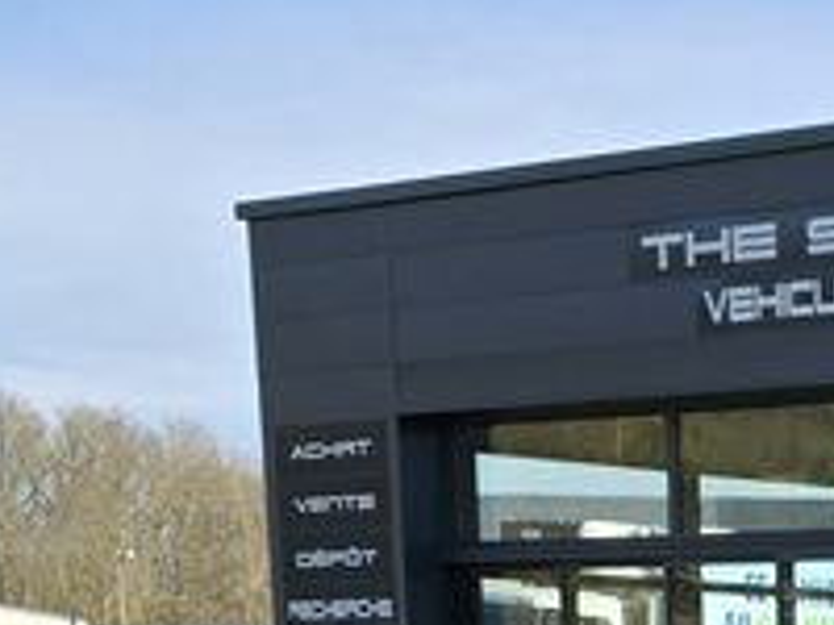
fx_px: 3325
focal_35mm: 138
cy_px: 1467
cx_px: 1251
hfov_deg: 13.5
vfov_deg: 9.6
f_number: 1.7
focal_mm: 6.3
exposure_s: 1/430
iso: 12
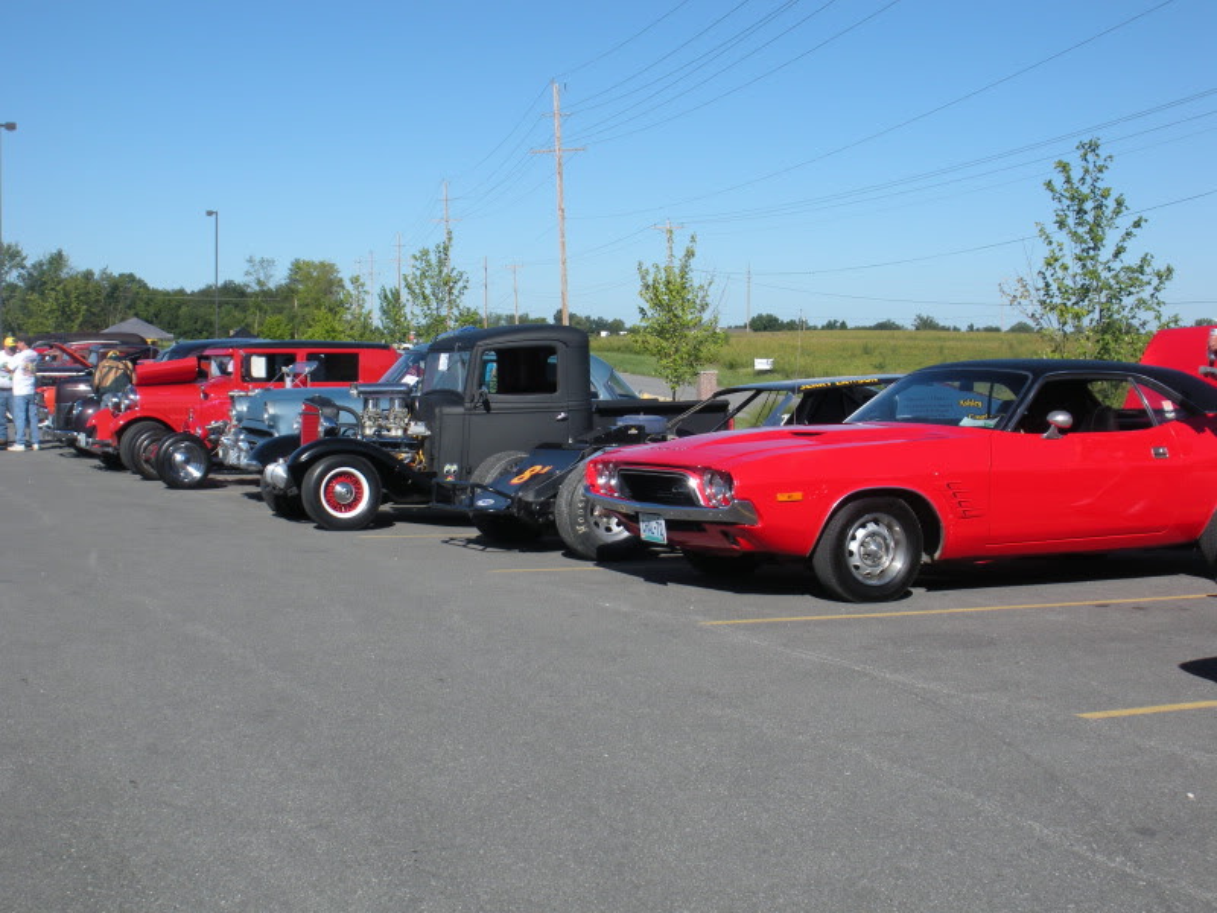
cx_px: 608
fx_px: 1828
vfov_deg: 28.0
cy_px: 456
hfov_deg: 36.8
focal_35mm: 52
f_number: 4.4
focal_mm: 9.1
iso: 64
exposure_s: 1/538
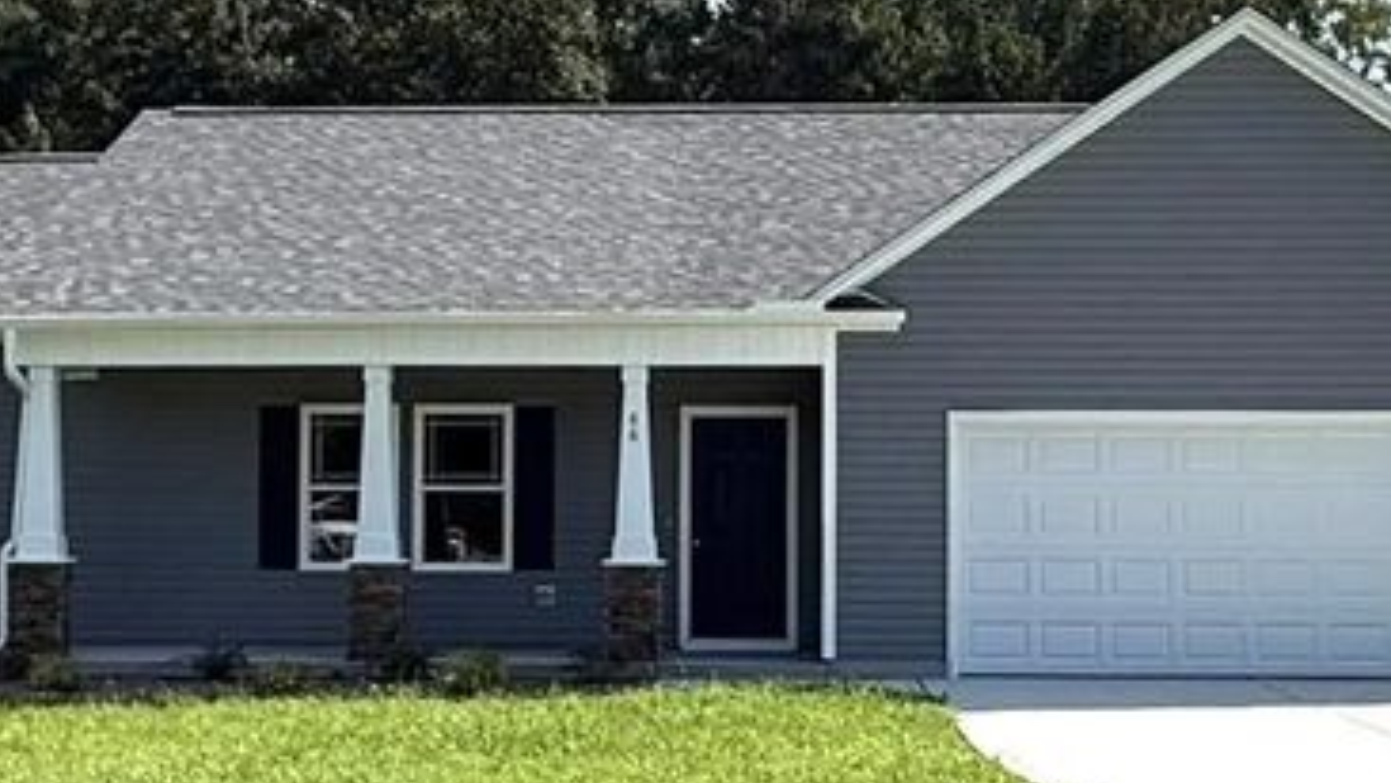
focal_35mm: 61
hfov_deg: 34.4
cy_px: 380
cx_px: 699
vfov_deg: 19.7
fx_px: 2250
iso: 50
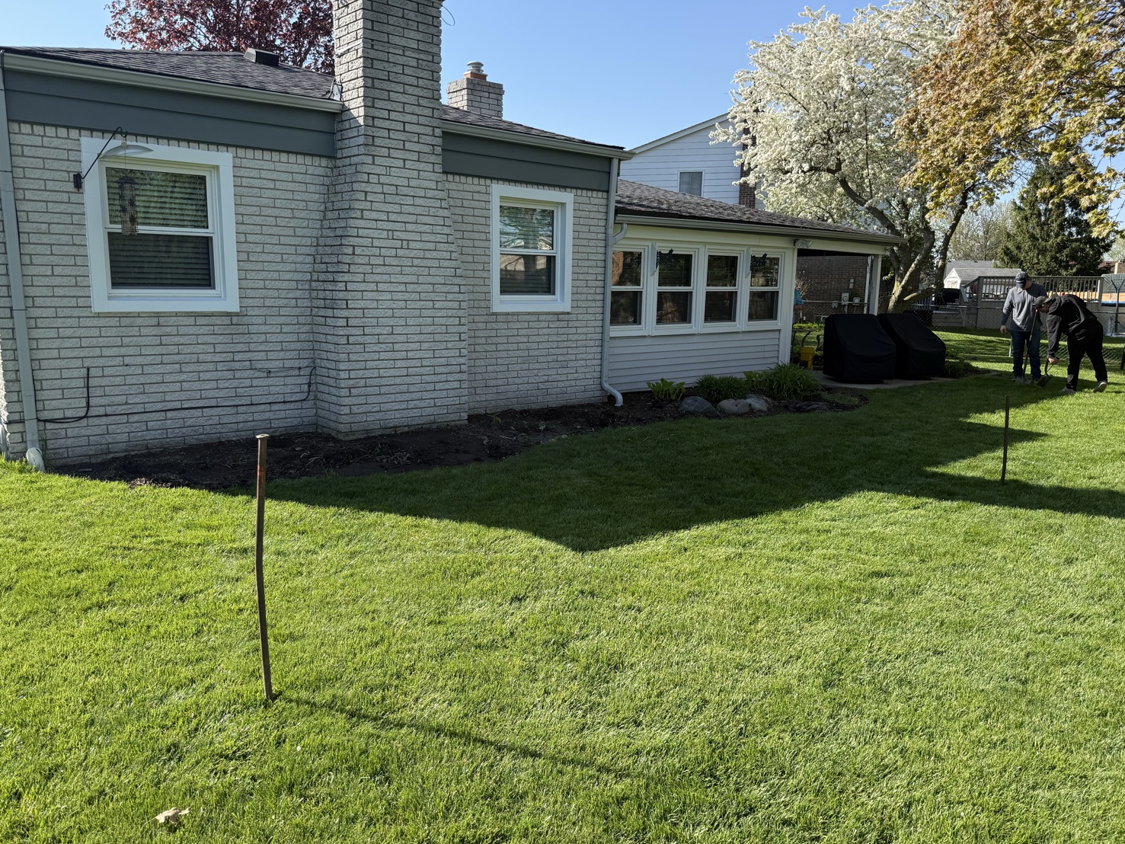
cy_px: 433
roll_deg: -0.8
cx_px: 545
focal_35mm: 26
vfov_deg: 53.1
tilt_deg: -9.3
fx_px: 845
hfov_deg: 67.3
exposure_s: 1/1901
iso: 80
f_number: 1.78
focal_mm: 6.76
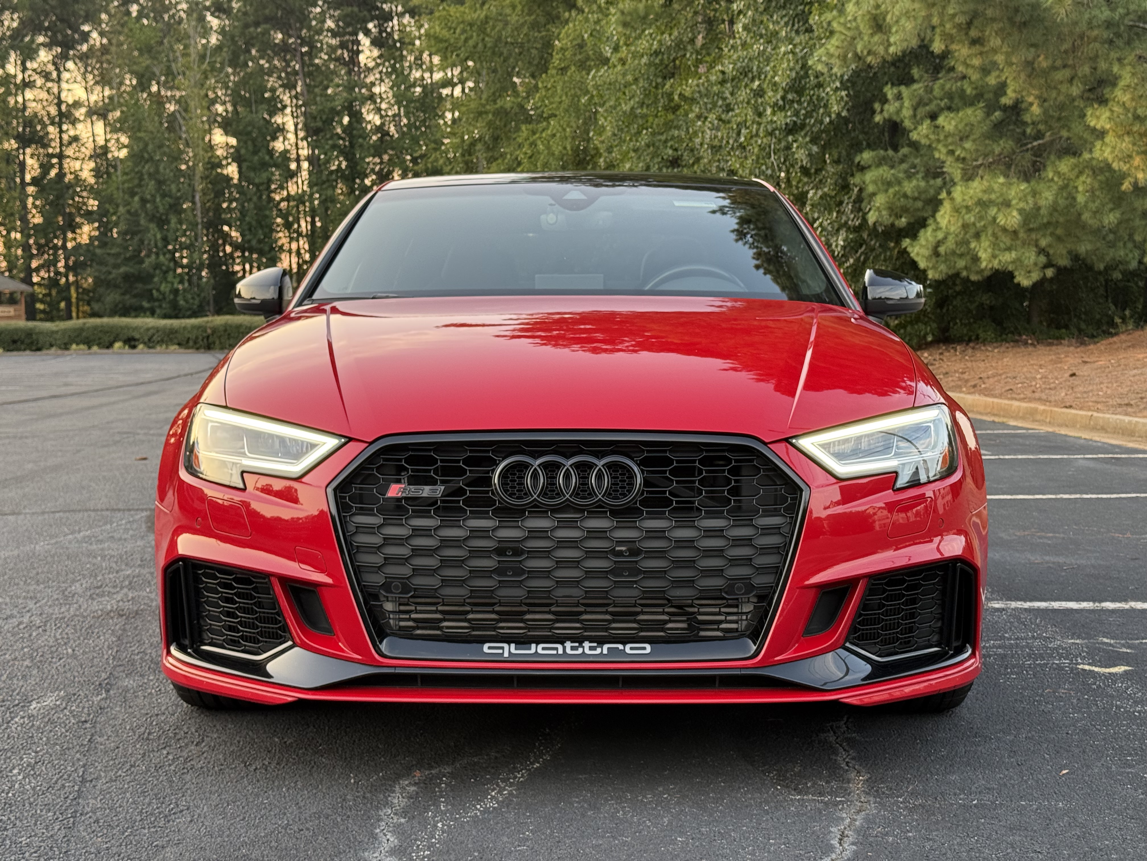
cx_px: 574
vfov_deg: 30.3
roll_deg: -0.6
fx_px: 1590
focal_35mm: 48
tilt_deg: -4.2
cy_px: 430
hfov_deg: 39.7
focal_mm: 6.76
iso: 80
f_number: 1.78
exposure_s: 1/127
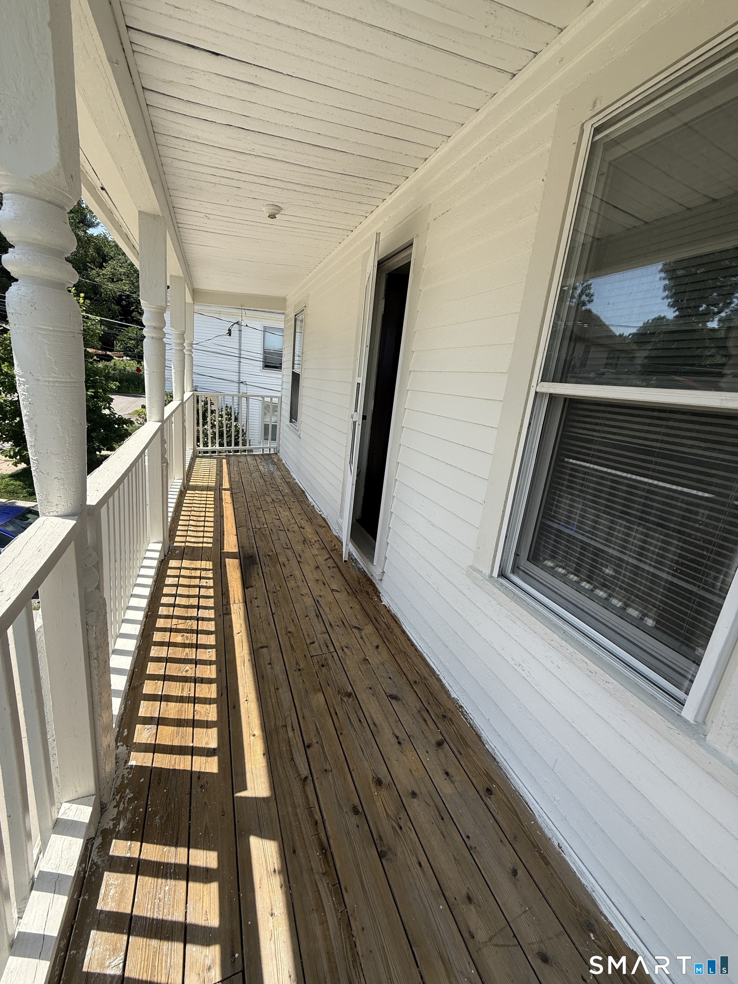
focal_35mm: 14
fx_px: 398
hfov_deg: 85.7
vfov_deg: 102.1
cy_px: 492
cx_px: 369
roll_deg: -6.4
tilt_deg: -14.9
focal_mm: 2.22
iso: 50
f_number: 2.2
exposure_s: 1/1050
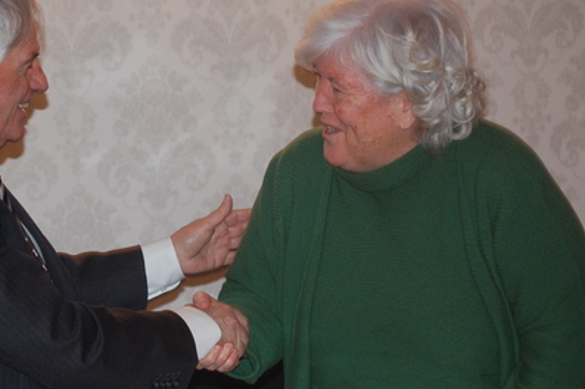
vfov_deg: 5.7
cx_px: 143
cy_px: 228
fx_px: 3913
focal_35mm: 241
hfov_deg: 8.5
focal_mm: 102
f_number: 4.8
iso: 400
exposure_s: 1/60
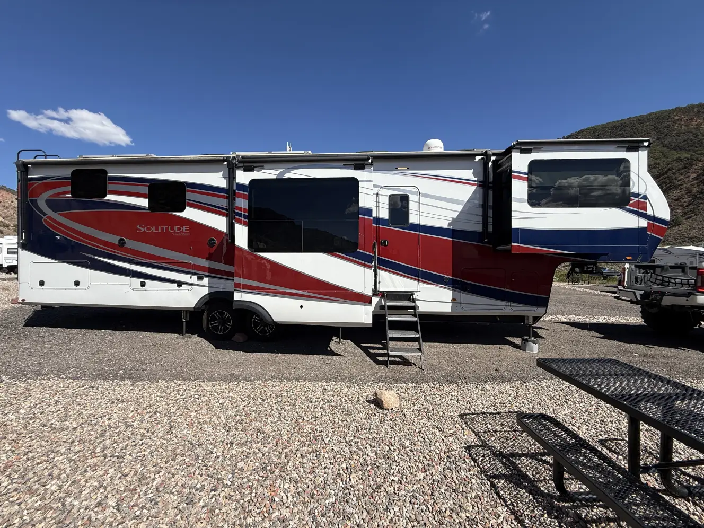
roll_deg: +0.6
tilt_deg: -0.2
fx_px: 285
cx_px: 352
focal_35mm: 14
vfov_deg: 85.7
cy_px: 264
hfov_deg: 102.1
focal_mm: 2.22
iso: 50
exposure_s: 1/2237
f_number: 2.2
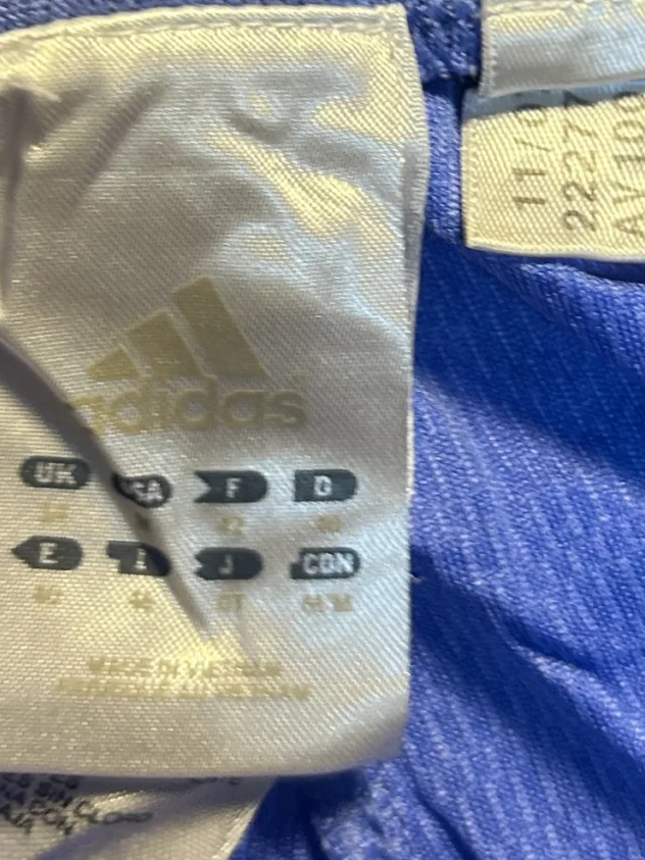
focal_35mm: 79
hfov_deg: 18.7
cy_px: 167
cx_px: 313
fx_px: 1963
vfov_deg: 24.3
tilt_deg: -52.2
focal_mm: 5.7
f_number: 1.5
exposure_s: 1/50
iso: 160
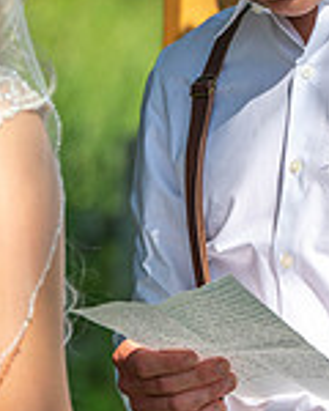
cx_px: 358
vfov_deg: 3.4
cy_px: 30
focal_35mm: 561
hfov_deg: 2.8
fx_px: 6828
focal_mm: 200
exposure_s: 1/640
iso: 100
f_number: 6.3
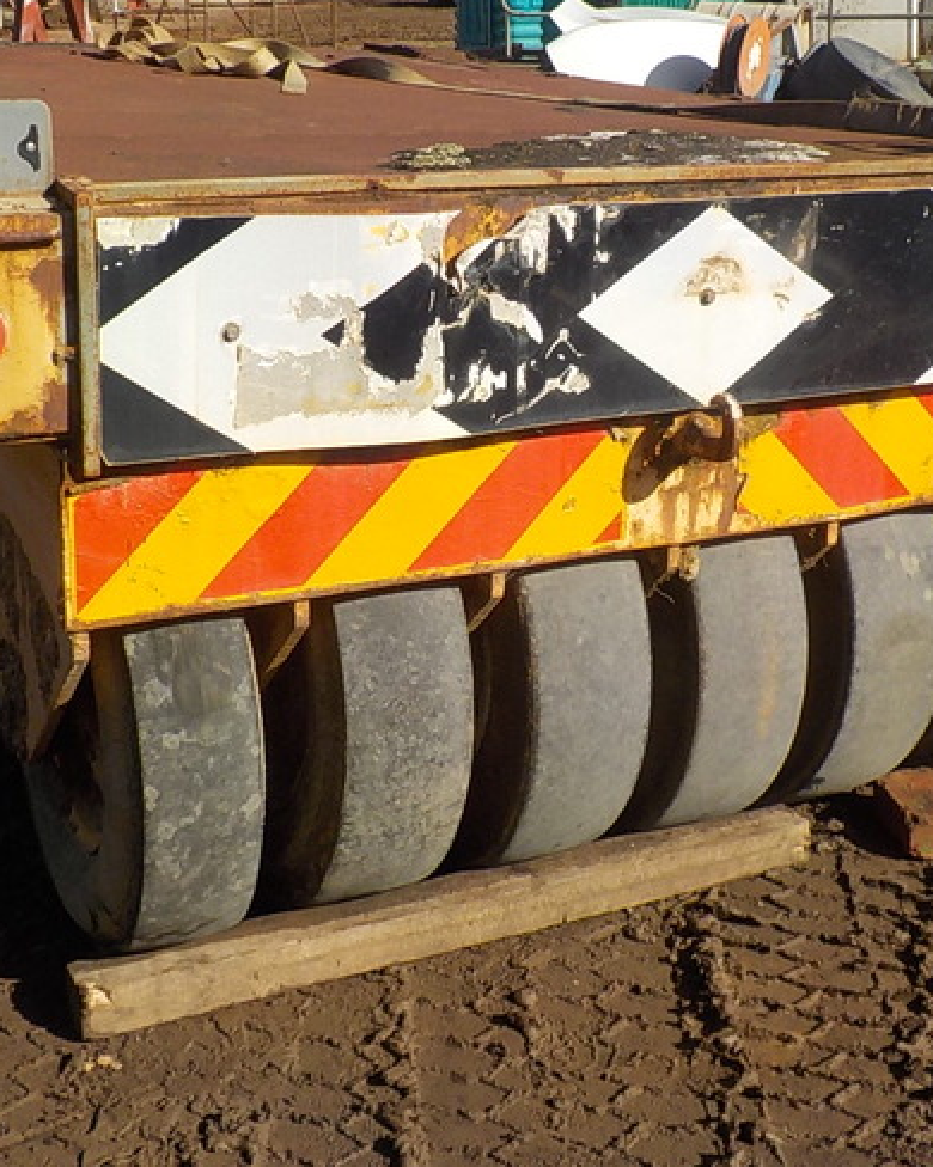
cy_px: 452
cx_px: 524
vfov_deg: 38.6
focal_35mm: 48
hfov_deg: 31.4
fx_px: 1658
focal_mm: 4.1
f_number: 3.3
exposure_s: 1/1250
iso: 125
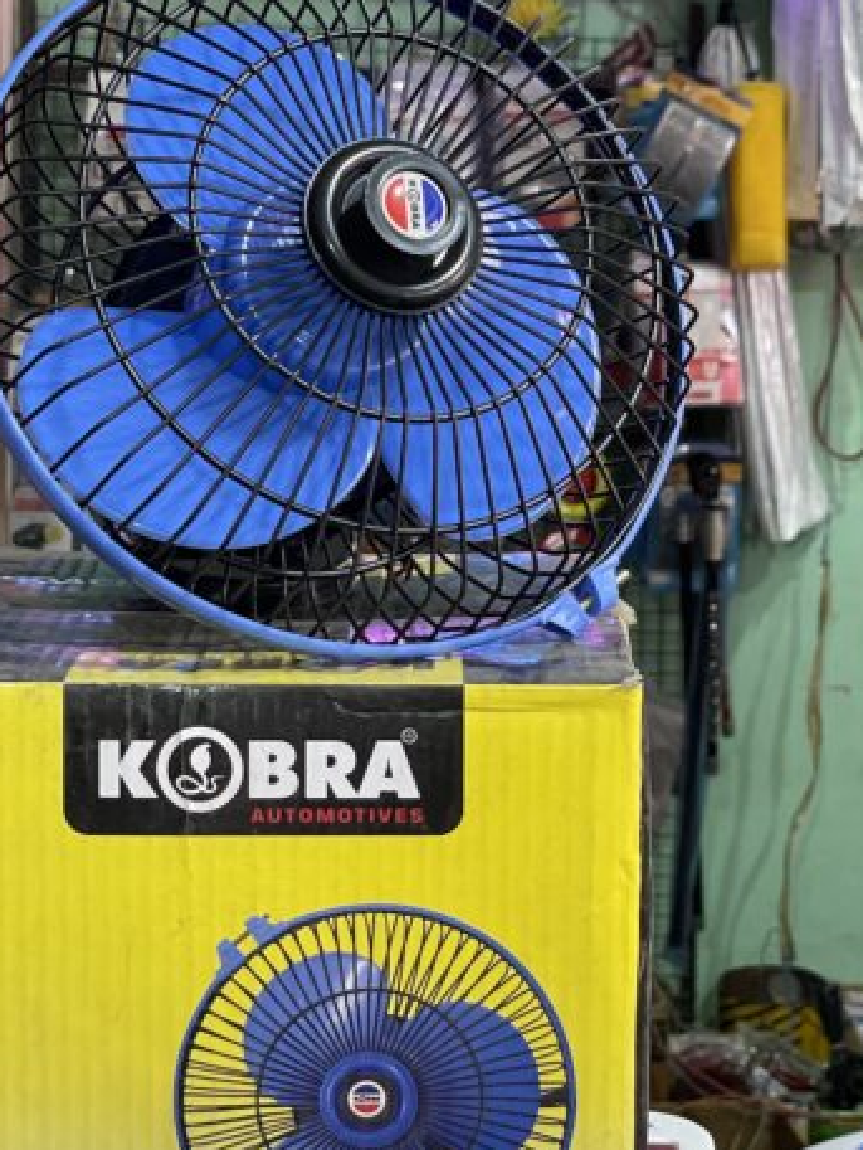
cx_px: 408
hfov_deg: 16.2
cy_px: 544
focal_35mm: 91
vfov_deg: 21.5
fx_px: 3024
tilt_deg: -7.5
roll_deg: -0.4
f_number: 2
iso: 320
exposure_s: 1/50
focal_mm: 6
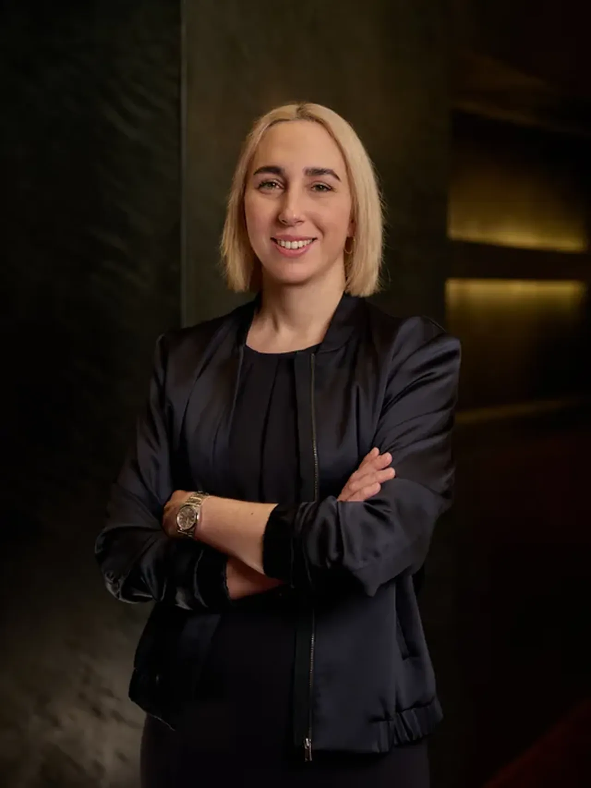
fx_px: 1434
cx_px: 296
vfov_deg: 30.7
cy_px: 394
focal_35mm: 63
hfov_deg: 23.3
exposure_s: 1/160
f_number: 3.6
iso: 320
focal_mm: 80
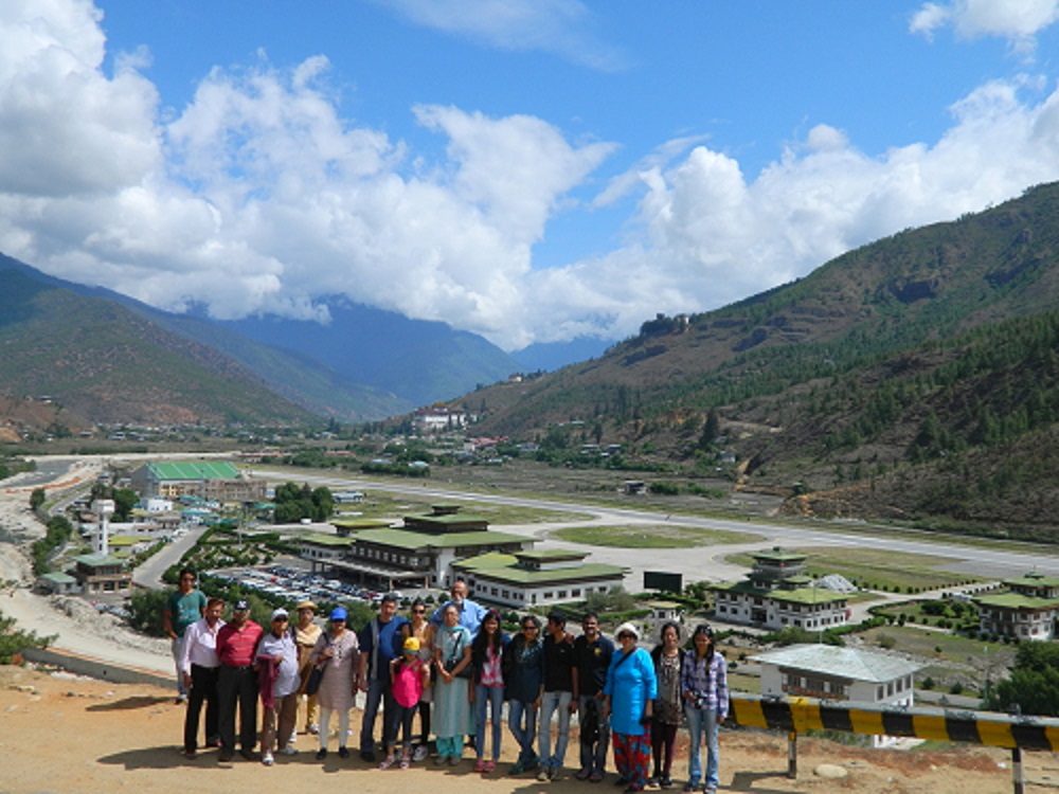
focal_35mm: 35
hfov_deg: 52.6
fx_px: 1071
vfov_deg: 40.7
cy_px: 397
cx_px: 530
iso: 80
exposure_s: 1/250
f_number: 9.4
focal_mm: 6.2
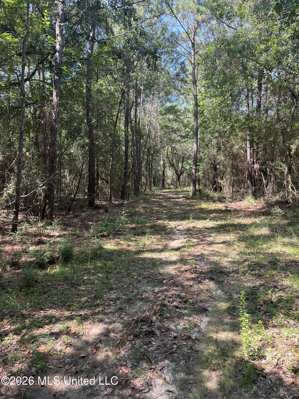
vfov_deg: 67.3
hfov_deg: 53.1
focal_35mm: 26
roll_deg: +0.7
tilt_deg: +0.3
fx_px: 299
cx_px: 150
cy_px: 200
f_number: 1.6
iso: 40
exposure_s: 1/247
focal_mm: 5.1
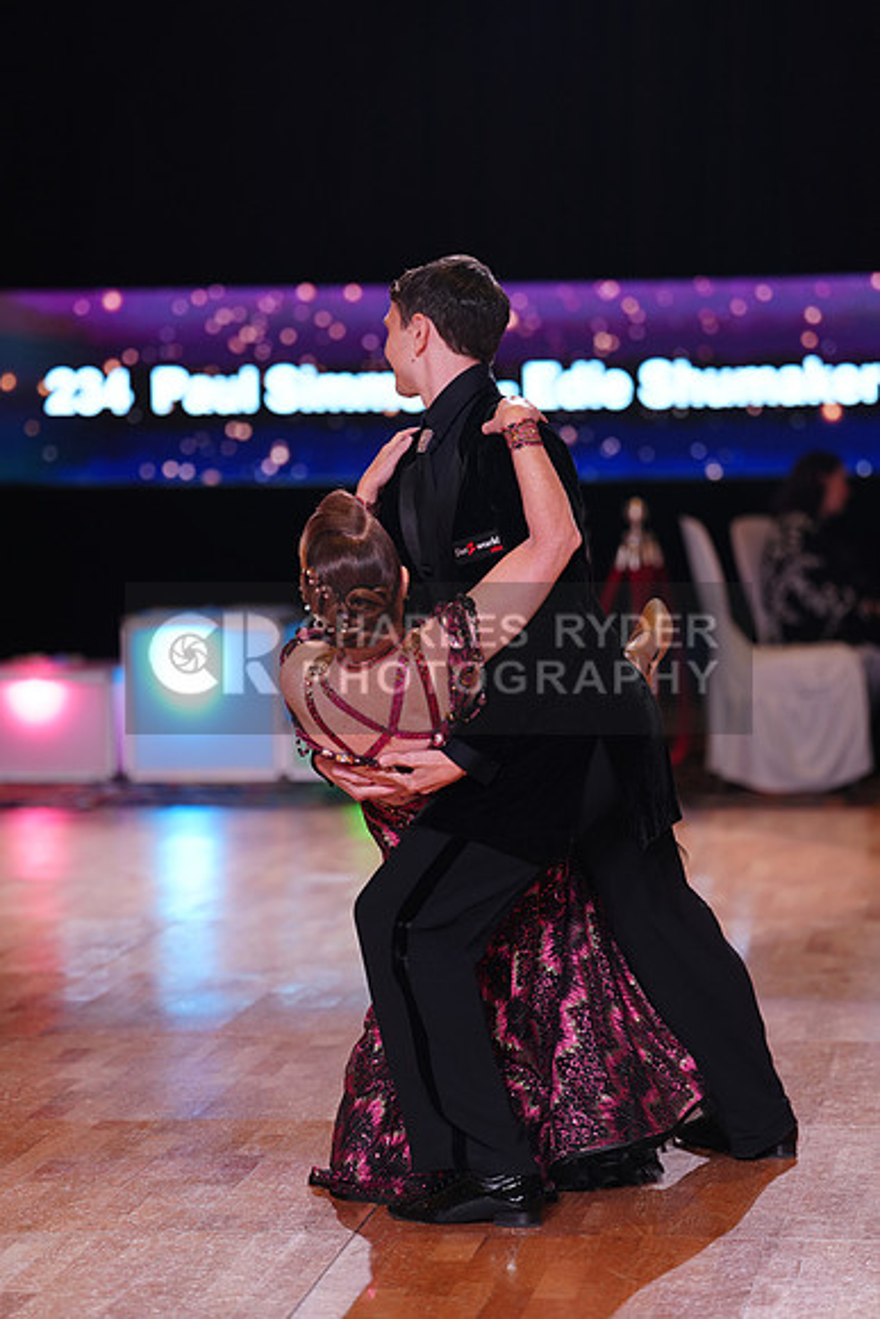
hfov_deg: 11.6
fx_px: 4324
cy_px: 660
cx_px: 440
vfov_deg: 17.3
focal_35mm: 118
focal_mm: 118
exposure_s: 1/250
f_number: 2.8
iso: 640
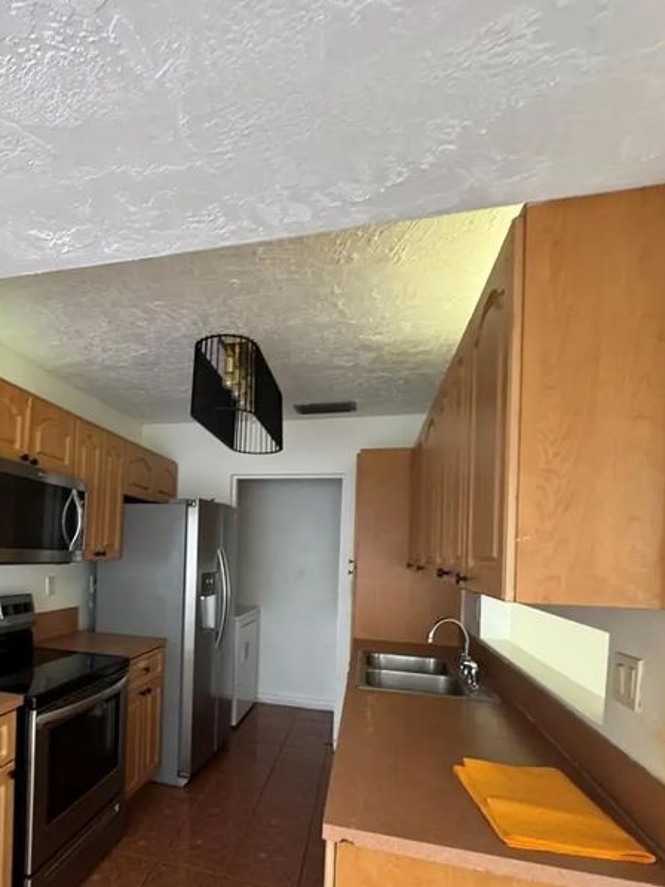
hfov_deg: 64.1
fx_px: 512
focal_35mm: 20
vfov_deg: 80.2
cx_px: 215
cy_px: 556
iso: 640
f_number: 2.2
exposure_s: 1/60
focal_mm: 2.22
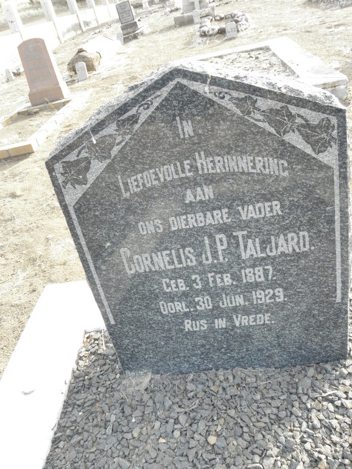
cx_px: 182
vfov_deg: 65.3
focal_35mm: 27
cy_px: 241
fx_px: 366
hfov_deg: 51.4
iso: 200
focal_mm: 4.6
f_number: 6.3
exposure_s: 1/100
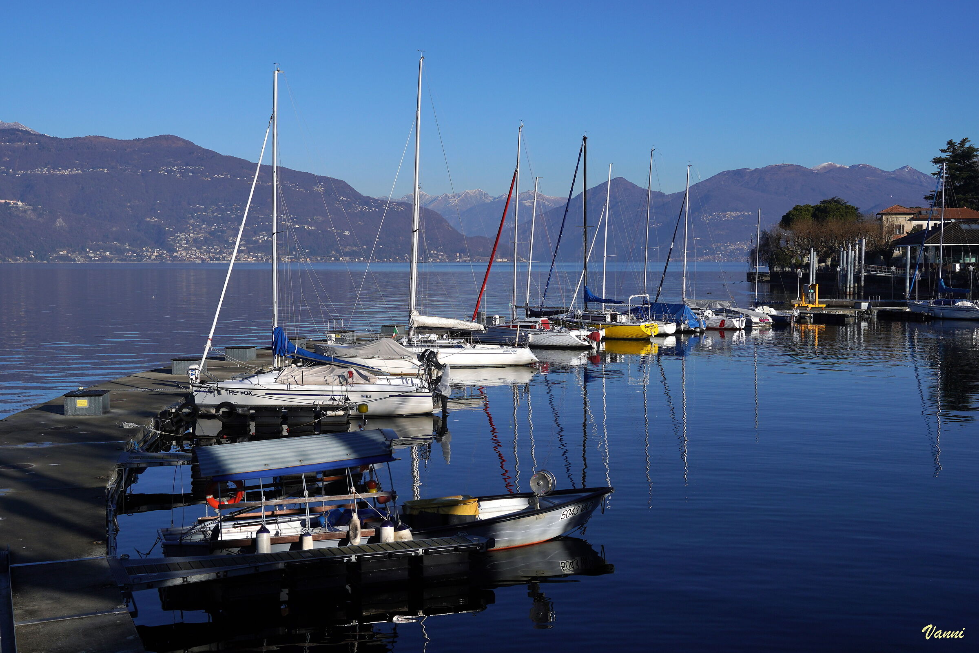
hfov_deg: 46.4
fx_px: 1142
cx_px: 490
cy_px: 326
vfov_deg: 31.9
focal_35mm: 42
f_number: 5.6
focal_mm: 28
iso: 100
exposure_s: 1/1600
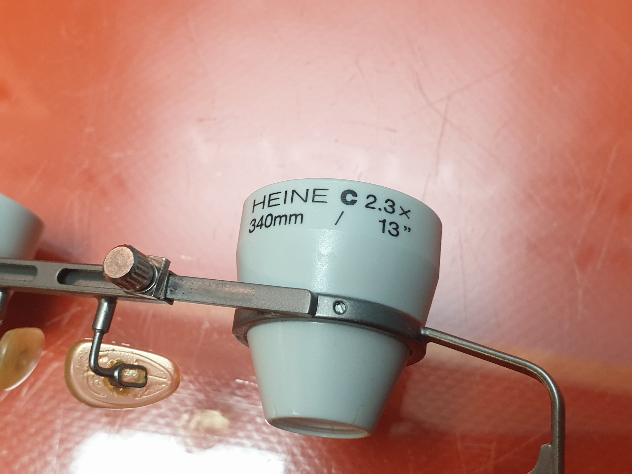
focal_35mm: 26
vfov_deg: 53.1
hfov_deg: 67.3
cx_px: 316
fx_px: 475
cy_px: 237
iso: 200
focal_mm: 4.3
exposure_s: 1/50
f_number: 2.4
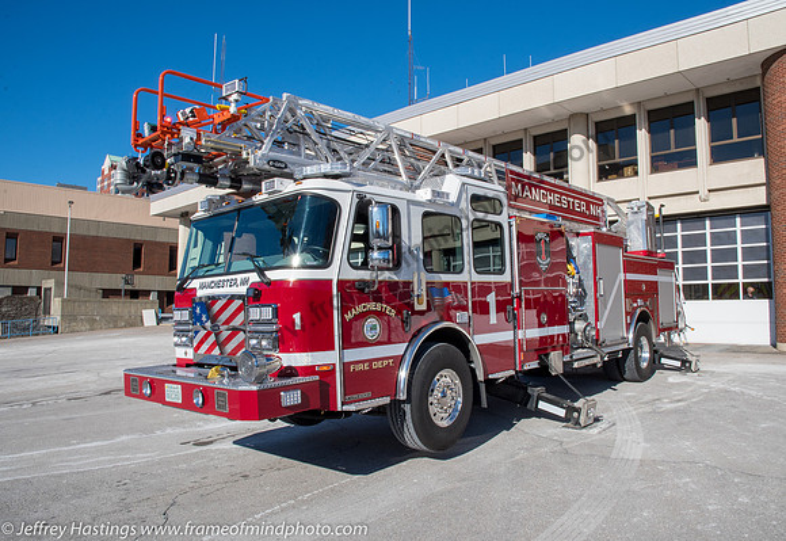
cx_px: 414
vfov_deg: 52.2
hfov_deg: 70.9
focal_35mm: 25
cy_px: 265
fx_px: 552
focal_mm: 16
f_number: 22
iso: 250
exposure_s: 1/125
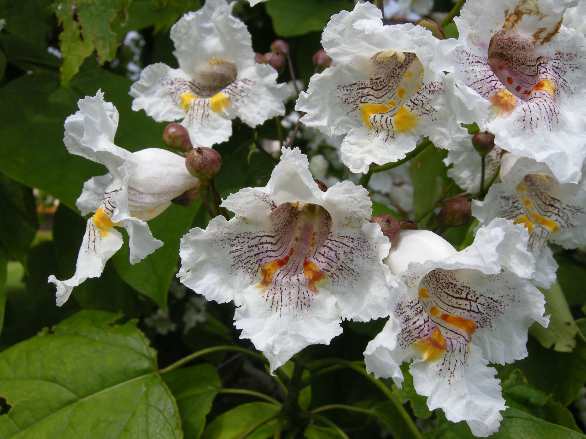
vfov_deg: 39.7
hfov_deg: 51.3
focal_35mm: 36
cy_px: 223
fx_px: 609
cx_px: 300
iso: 64
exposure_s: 1/177
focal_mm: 7.5
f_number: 5.4
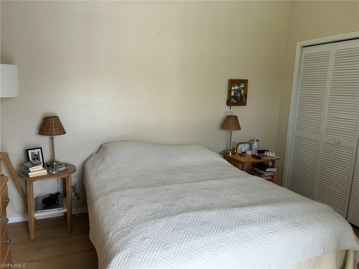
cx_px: 180
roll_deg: -2.3
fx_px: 270
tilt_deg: -10.3
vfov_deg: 53.1
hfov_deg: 67.3
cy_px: 134
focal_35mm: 26
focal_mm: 5.7
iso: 32
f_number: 1.5
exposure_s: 1/121
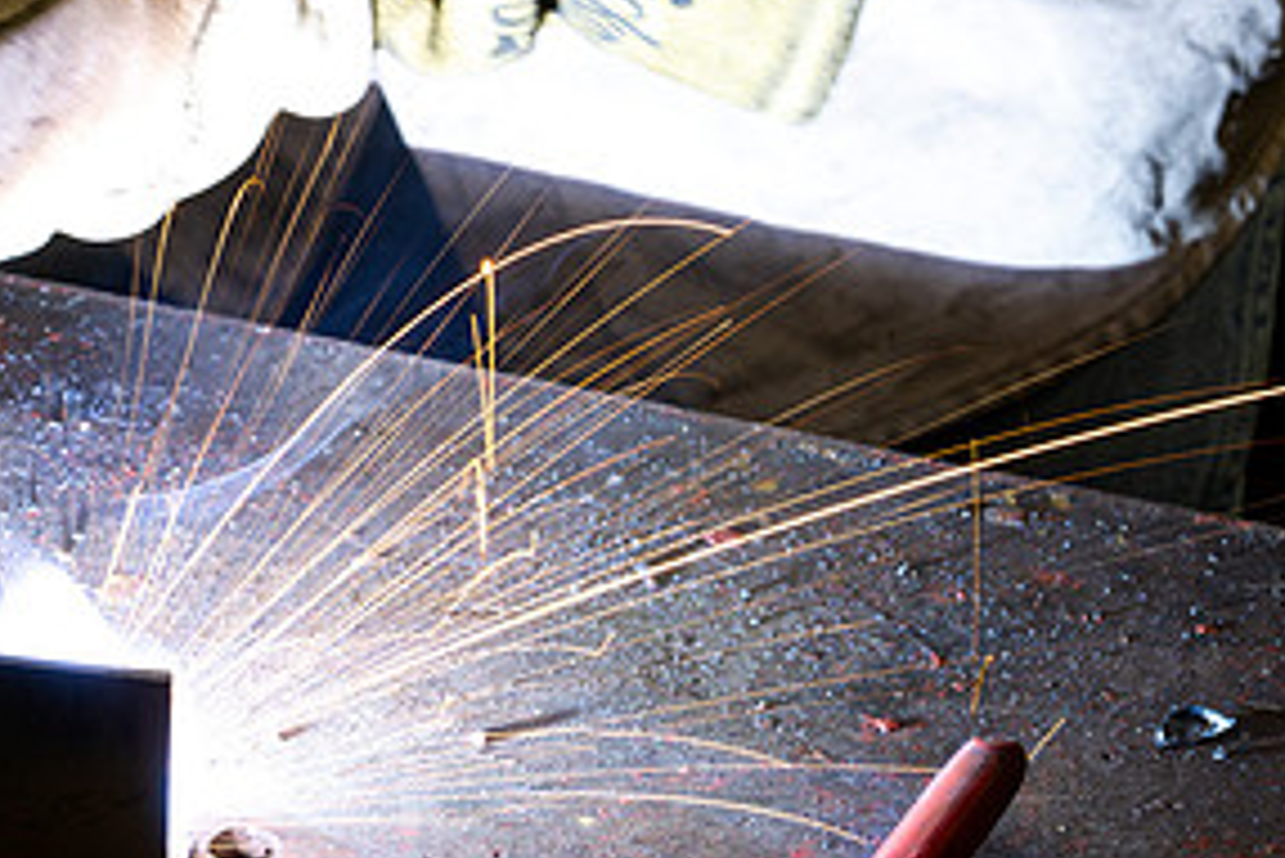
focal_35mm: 142
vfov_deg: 9.7
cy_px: 371
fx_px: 5071
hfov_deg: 14.2
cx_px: 40
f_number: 11
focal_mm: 70
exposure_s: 1/6
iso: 50
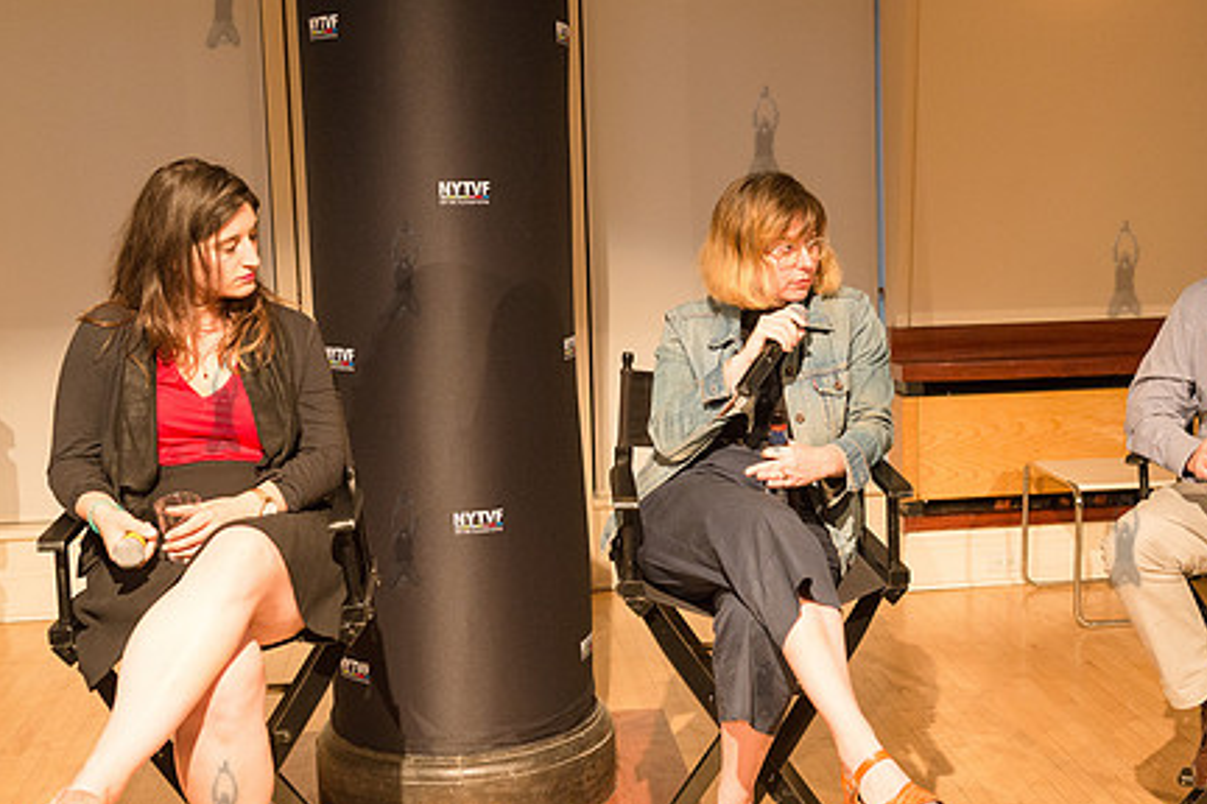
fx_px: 1710
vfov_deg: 26.5
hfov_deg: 38.6
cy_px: 403
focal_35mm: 51
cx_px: 763
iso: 2500
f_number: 4
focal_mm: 38
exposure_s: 1/200
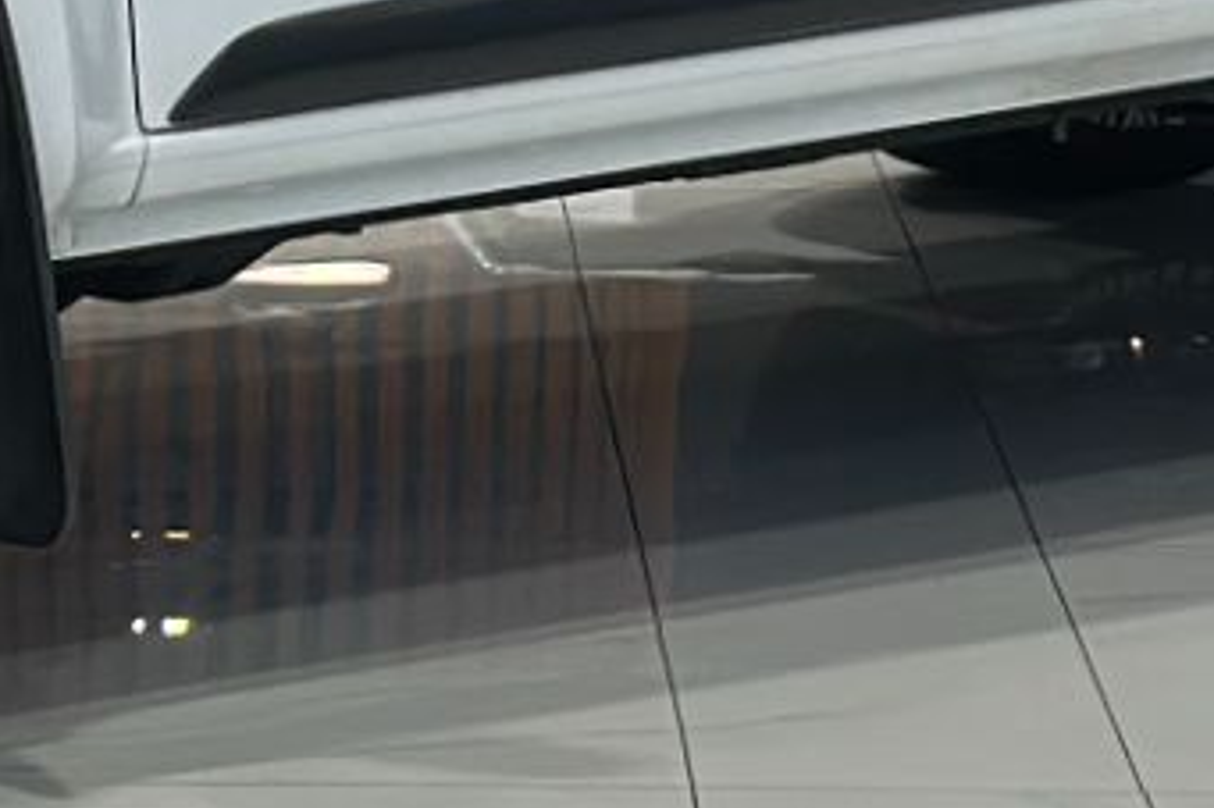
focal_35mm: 281
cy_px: -381
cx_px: 274
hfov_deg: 7.3
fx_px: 9471
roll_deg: -1.0
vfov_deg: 4.9
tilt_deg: -6.5
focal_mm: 6.86
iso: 100
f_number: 1.78
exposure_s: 1/120
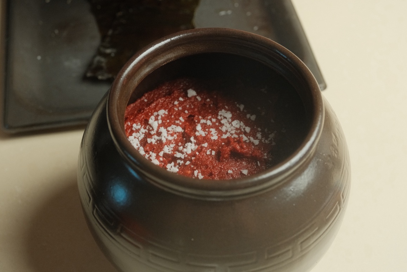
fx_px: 543
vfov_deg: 28.1
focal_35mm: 48
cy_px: 139
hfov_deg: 41.1
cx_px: 211
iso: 1600
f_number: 4
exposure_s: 1/125
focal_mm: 30.9
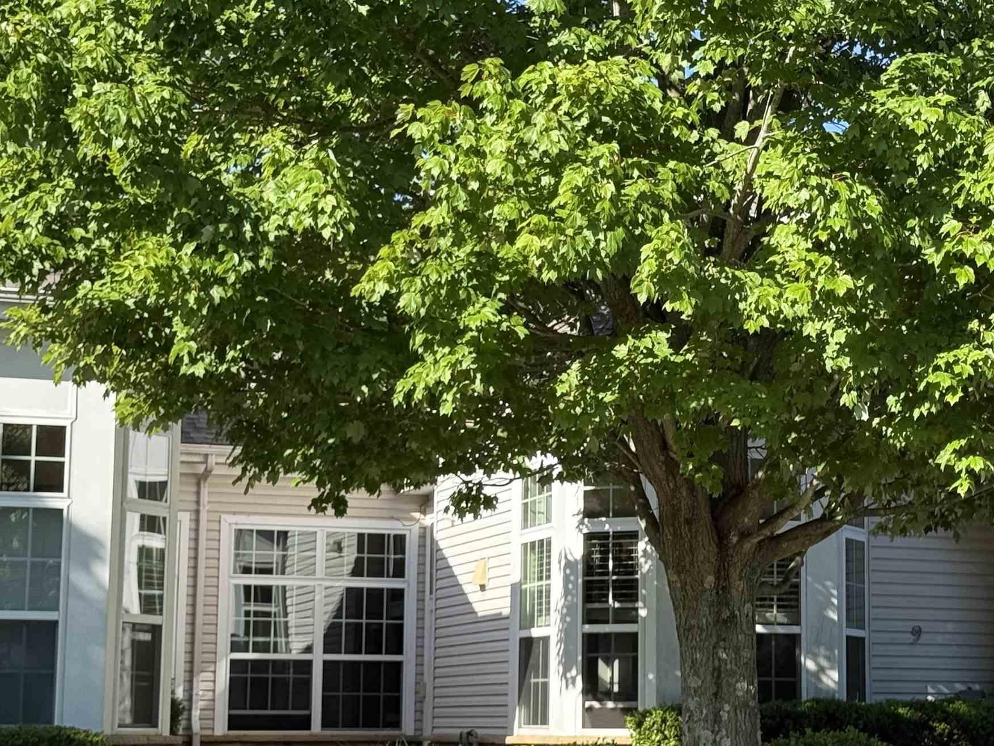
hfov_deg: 23.1
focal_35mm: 84
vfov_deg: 17.6
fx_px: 2413
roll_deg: -1.0
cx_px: 698
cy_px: 397
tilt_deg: +7.1
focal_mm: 6.76
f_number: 1.78
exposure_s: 1/1838
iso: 100
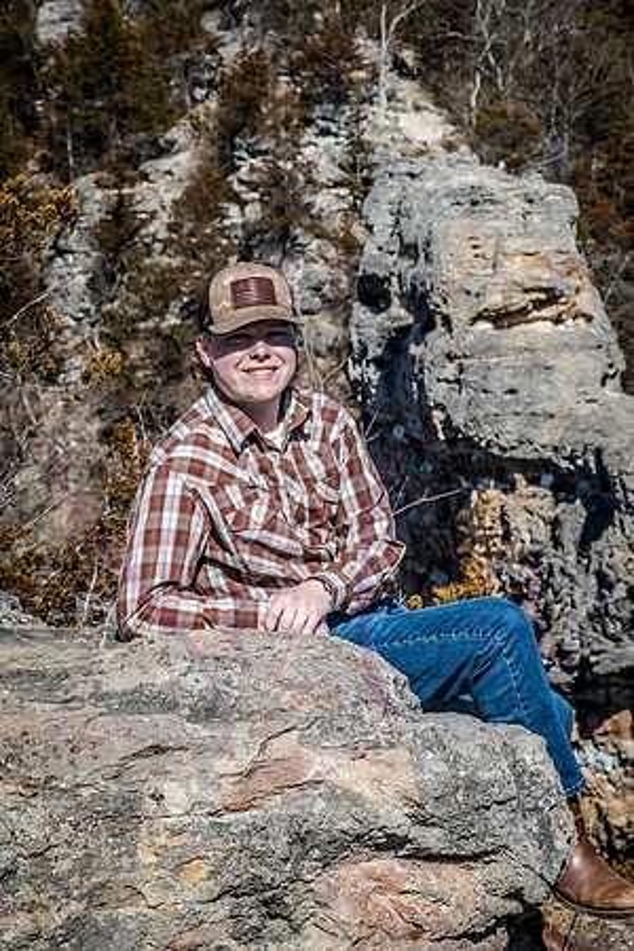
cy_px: 476
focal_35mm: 125
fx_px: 3302
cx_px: 317
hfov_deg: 11.0
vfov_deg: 16.4
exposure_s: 1/1000
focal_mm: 125
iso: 800
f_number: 18
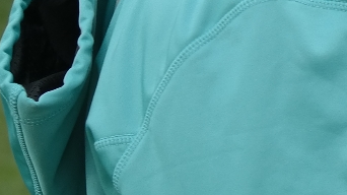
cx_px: 706
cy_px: -245
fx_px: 3743
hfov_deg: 5.2
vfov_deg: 3.0
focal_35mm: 407
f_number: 4
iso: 200
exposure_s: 1/125
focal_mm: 54
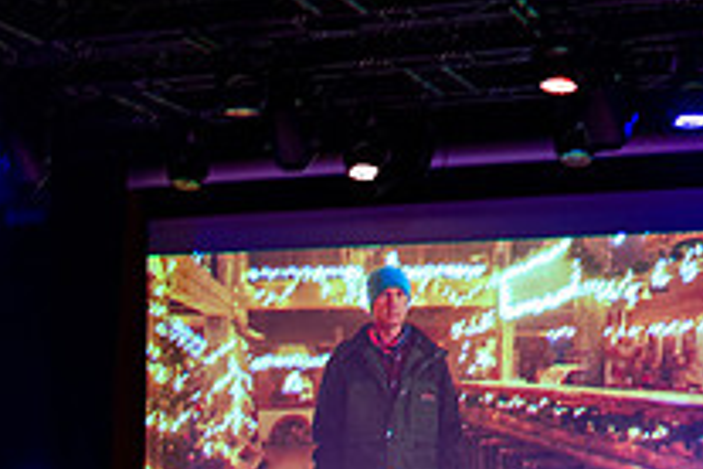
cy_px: 427
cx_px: 302
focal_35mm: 98
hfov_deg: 20.8
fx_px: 1914
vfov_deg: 13.8
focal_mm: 35
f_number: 1.4
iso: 2000
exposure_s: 1/200
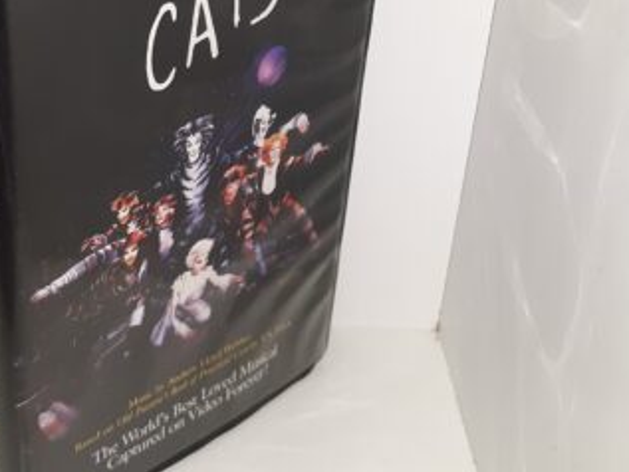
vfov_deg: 27.2
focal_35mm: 53
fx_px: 963
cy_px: 127
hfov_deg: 35.1
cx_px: 137
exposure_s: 1/120
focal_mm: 3.7
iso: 50
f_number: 1.7
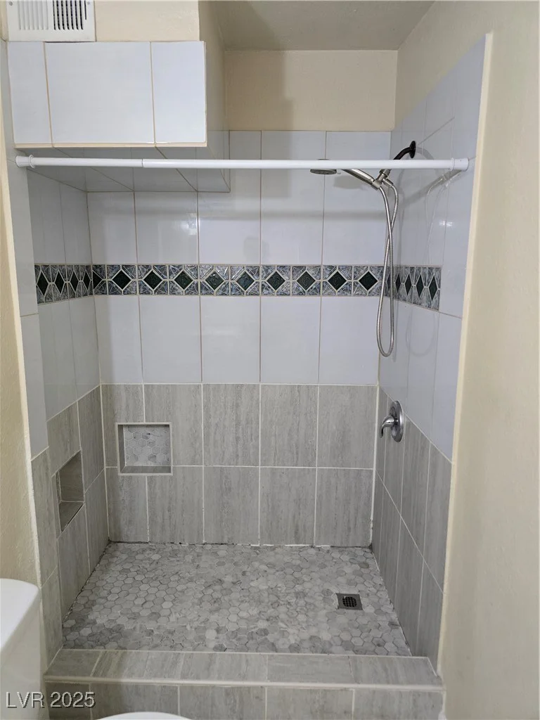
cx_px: 270
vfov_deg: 73.9
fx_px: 478
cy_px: 360
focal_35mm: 23
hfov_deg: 58.9
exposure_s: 1/120
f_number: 1.7
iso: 500
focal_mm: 6.3
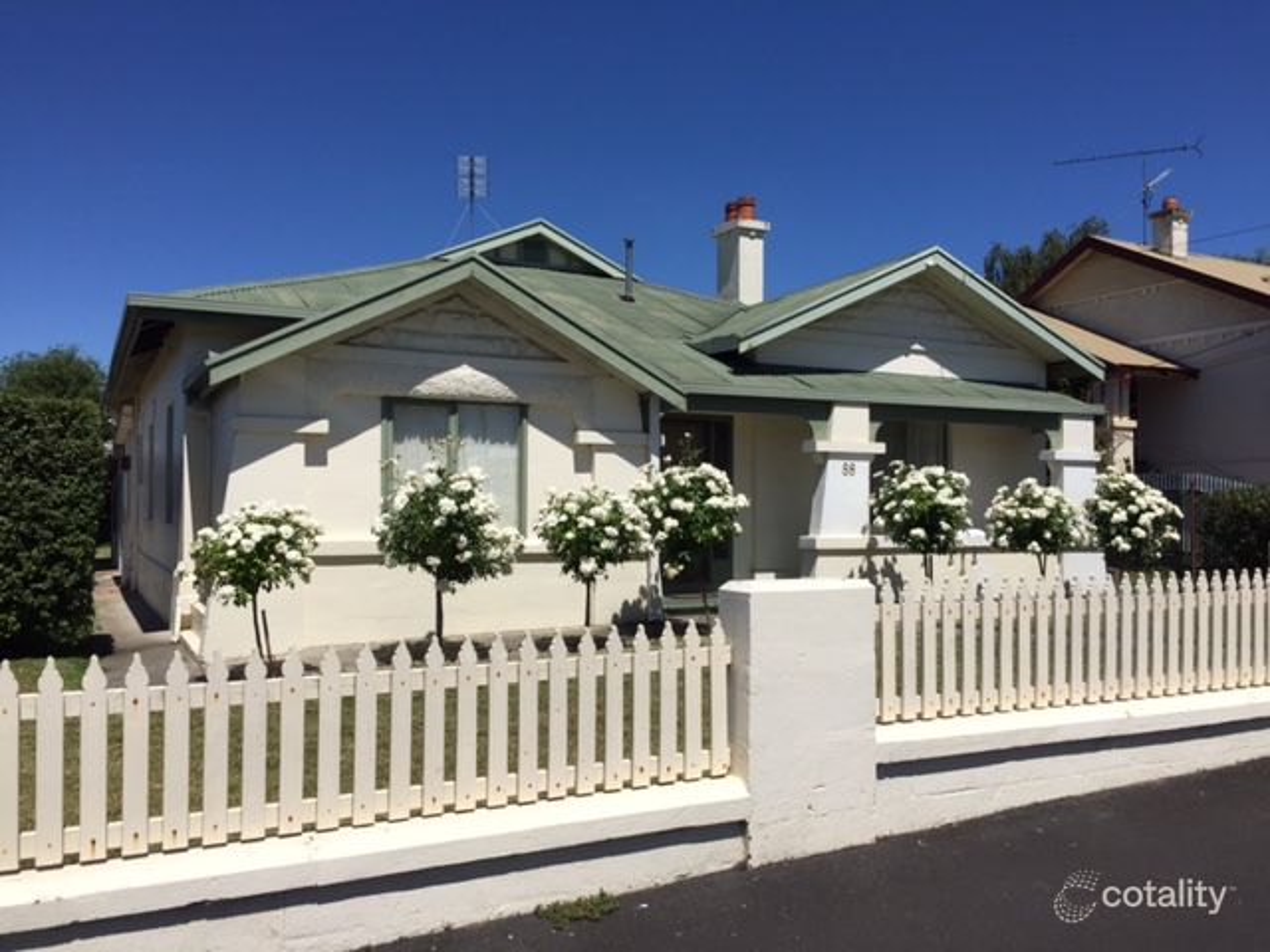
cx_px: 635
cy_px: 476
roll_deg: -1.8
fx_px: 1064
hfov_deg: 61.7
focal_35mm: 29
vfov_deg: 48.2
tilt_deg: +2.1
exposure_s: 1/4405
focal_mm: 4.15
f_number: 2.2
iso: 32
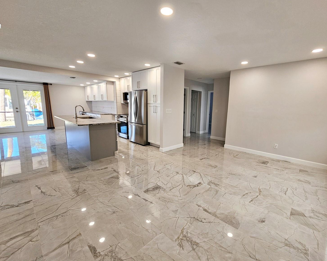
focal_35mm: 14
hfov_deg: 100.5
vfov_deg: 88.0
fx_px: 135
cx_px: 176
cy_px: 128
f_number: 2.2
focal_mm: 2.2
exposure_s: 1/60.2
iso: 80
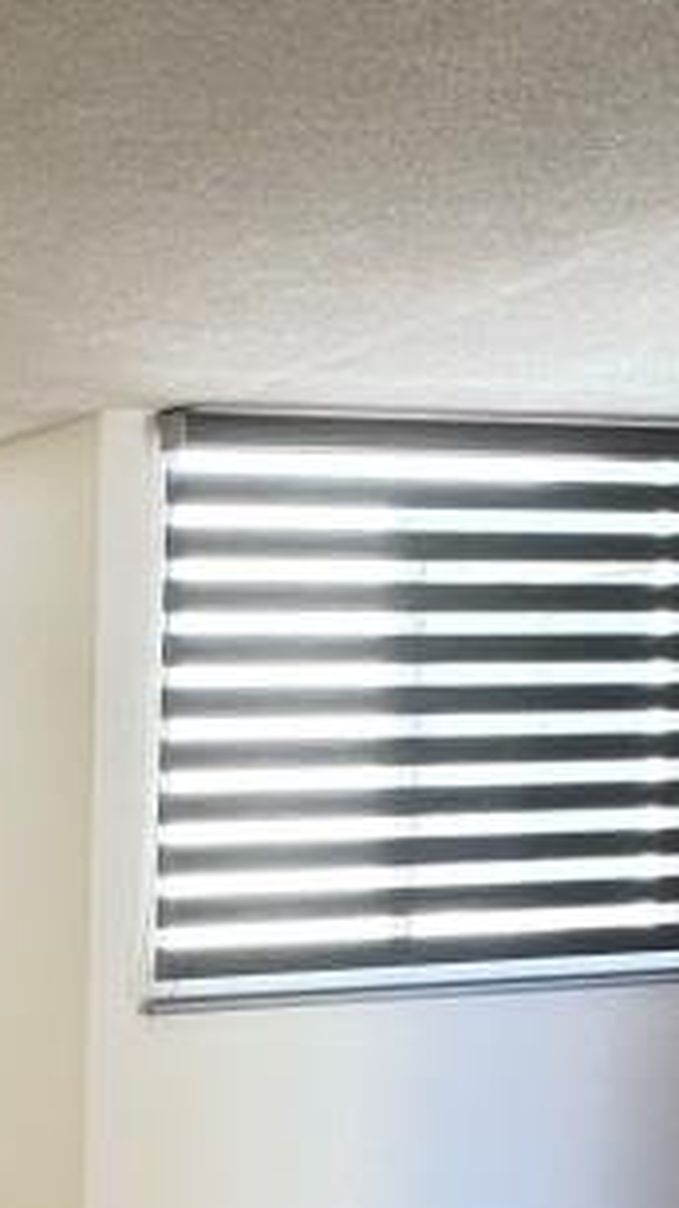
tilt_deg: -5.7
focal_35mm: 51
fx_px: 1633
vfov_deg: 39.1
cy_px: 951
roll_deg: +1.5
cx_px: -553
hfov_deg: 18.3
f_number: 2.2
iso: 250
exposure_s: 1/99
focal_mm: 2.22
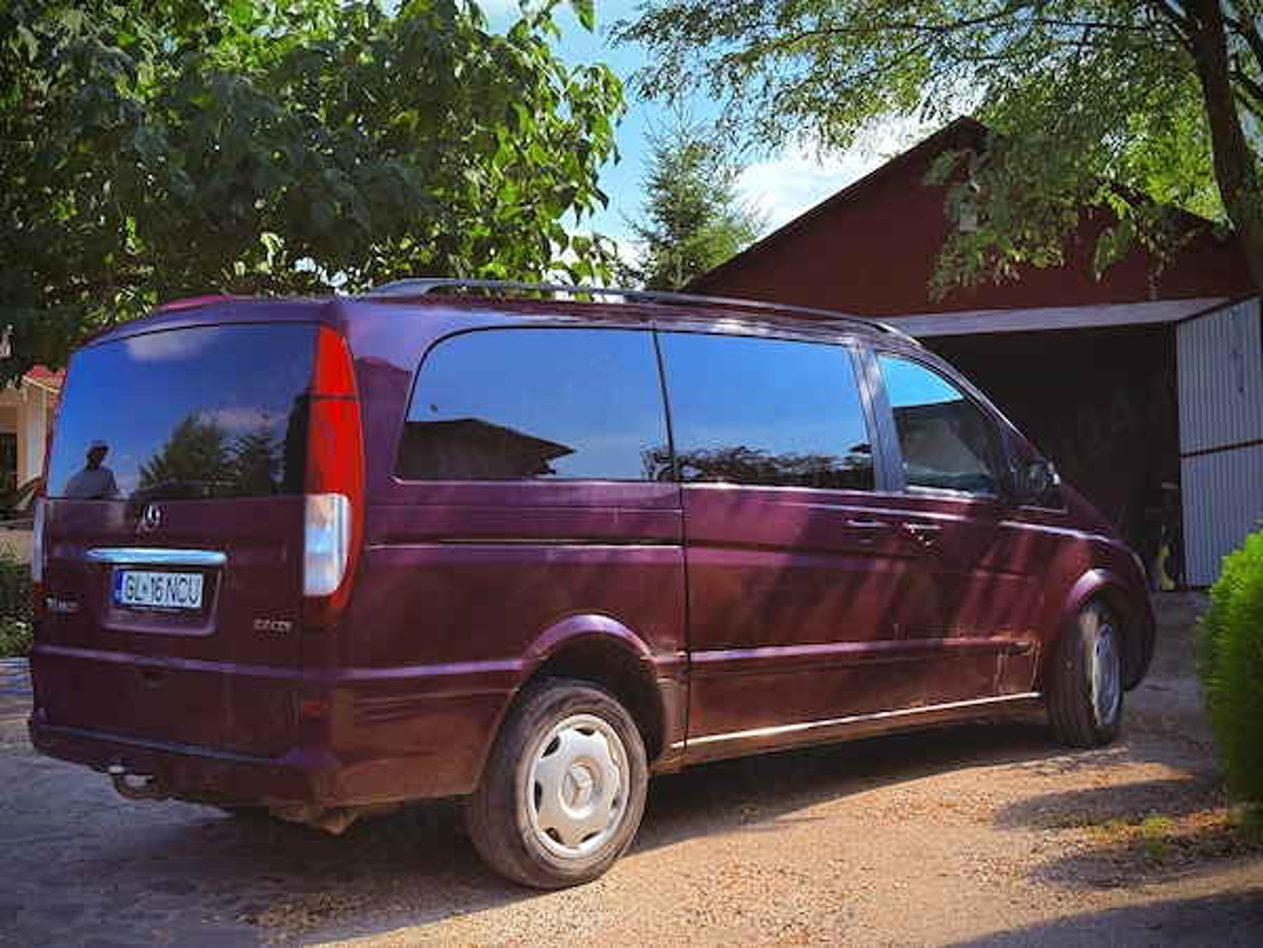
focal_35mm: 48
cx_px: 632
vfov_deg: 30.3
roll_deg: +1.0
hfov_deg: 39.7
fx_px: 1751
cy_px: 474
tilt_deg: +4.3
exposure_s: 1/1116
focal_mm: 6.76
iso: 100
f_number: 1.78
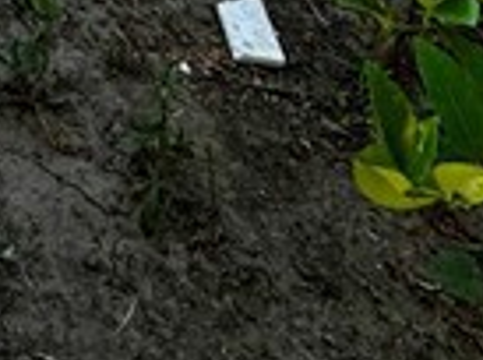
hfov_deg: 16.7
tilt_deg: -10.8
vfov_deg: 9.7
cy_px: -812
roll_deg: +0.4
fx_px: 1461
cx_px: -289
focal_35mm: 105
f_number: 2.2
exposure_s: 1/687
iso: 40
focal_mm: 2.22
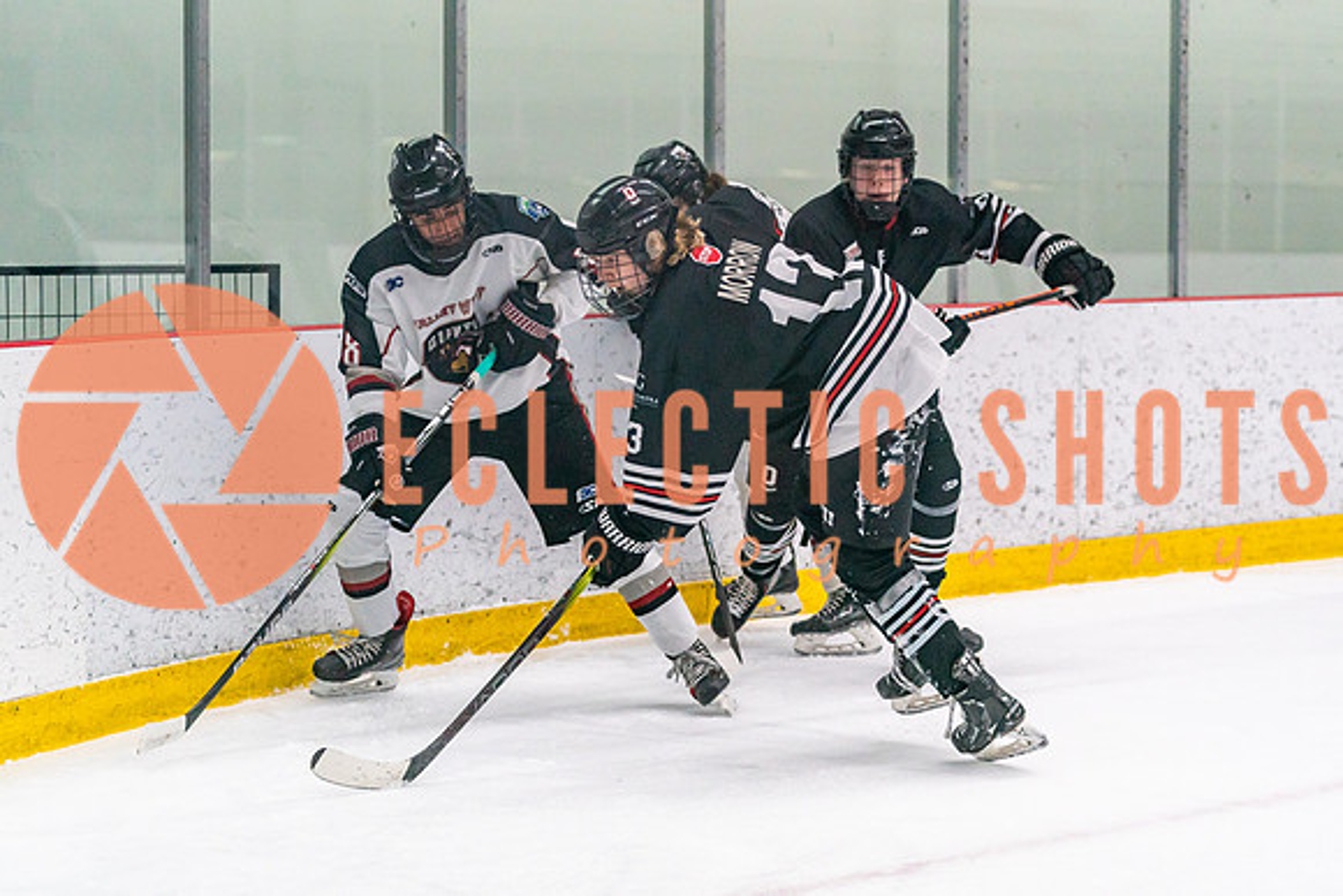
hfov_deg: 21.9
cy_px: 448
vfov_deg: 14.7
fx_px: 3462
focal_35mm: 93
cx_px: 763
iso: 3200
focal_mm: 80
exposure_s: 1/1250
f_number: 2.8
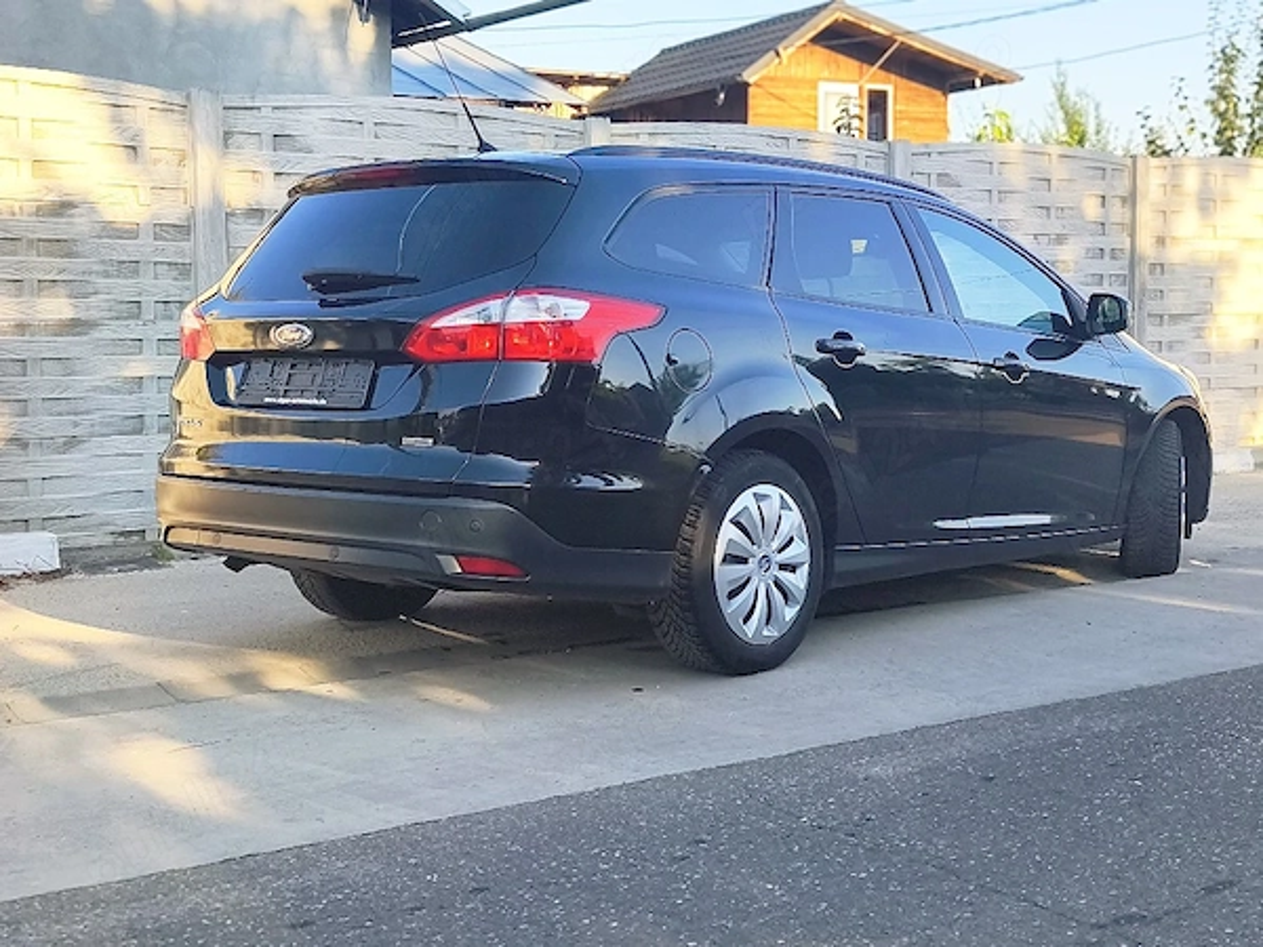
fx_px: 1678
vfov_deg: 31.5
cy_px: 474
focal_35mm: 46
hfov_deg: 41.2
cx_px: 632
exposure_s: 1/625
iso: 50
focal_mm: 6.18
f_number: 1.65
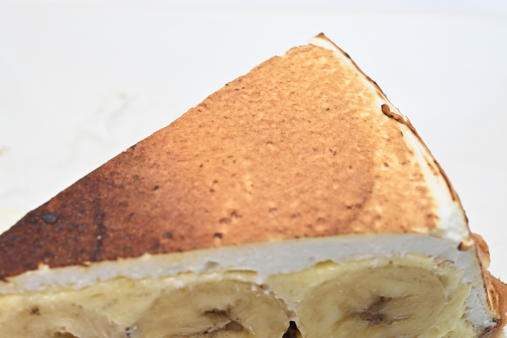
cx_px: 254
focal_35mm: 60
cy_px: 169
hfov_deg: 33.4
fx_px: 845
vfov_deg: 22.6
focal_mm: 60
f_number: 11
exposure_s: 1/160
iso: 6400
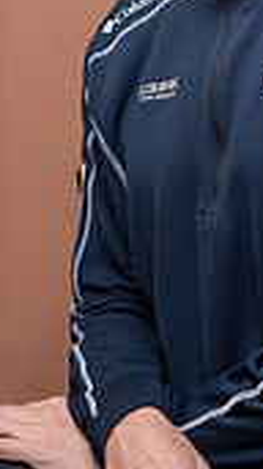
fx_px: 2049
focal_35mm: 165
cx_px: 233
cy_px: 145
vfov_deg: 13.0
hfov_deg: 7.3
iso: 320
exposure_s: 1/160
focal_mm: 60
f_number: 4
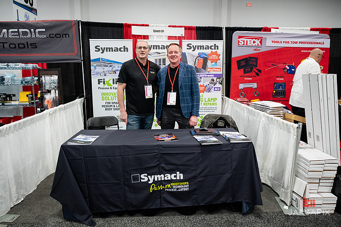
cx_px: 169
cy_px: 113
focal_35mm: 25
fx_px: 237
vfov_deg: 51.2
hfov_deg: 71.5
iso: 2500
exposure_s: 1/200
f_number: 3.2
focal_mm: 24
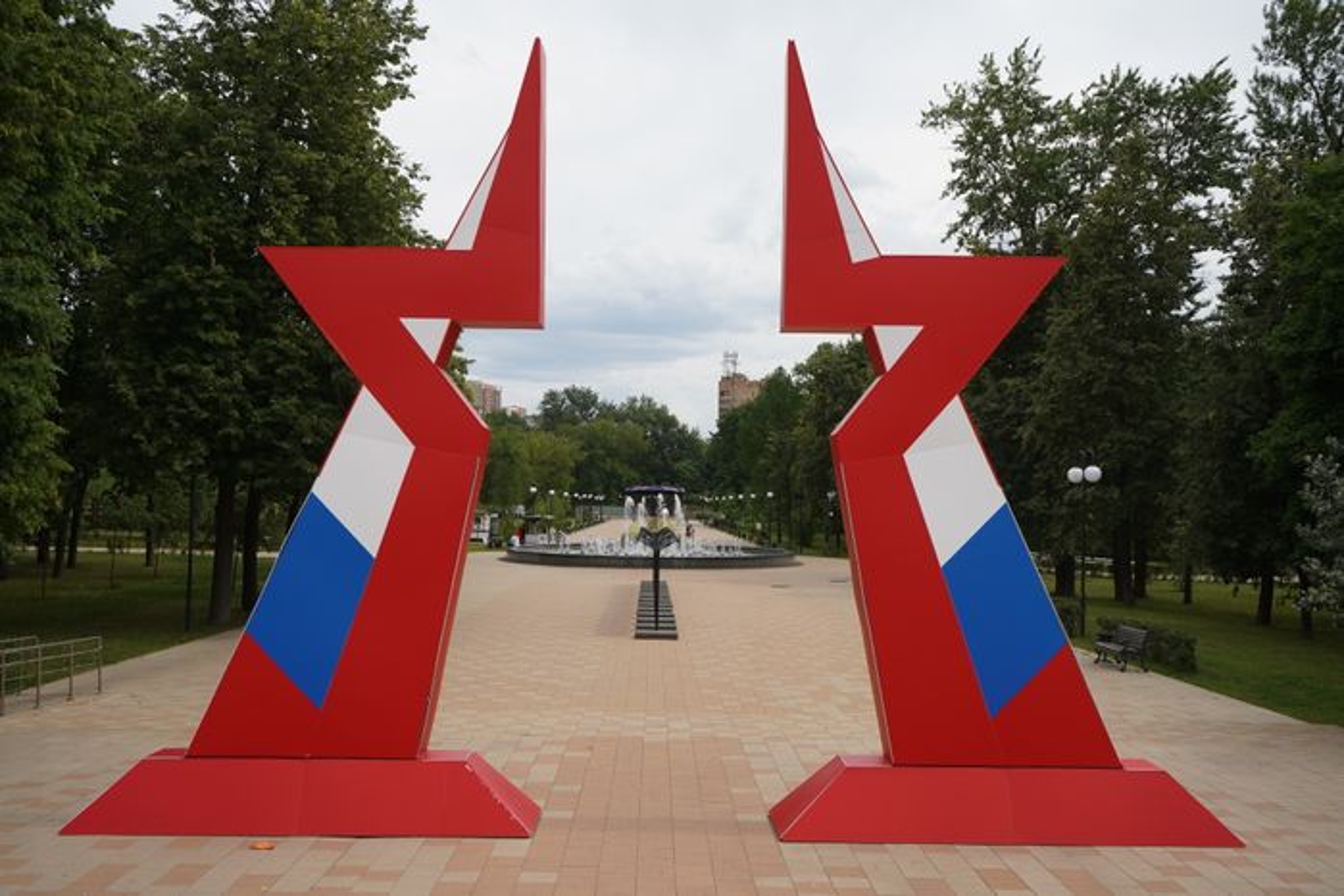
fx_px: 1269
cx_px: 672
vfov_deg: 38.9
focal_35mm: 34
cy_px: 448
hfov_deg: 55.8
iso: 100
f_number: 6.3
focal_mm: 34
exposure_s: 1/400
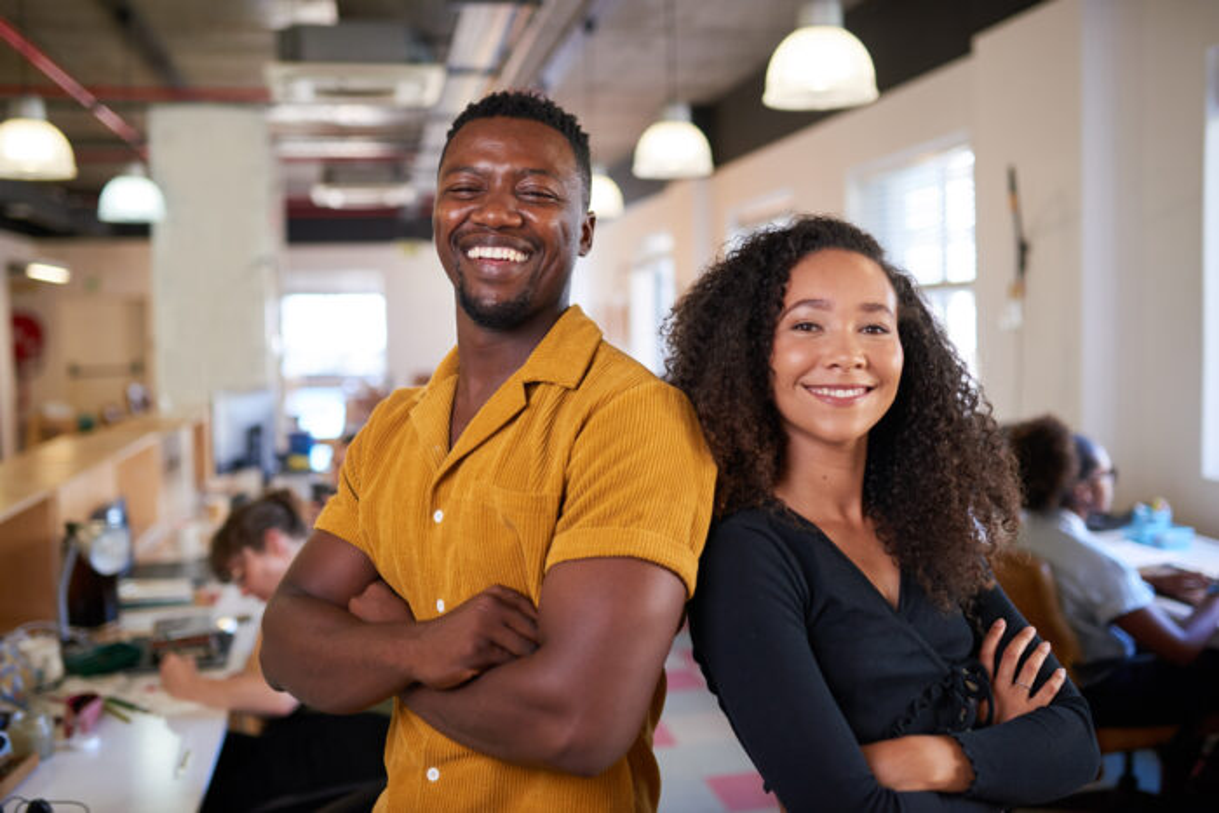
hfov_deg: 54.4
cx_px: 610
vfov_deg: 37.9
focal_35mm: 35
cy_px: 406
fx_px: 1185
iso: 400
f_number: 2
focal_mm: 35
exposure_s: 1/250
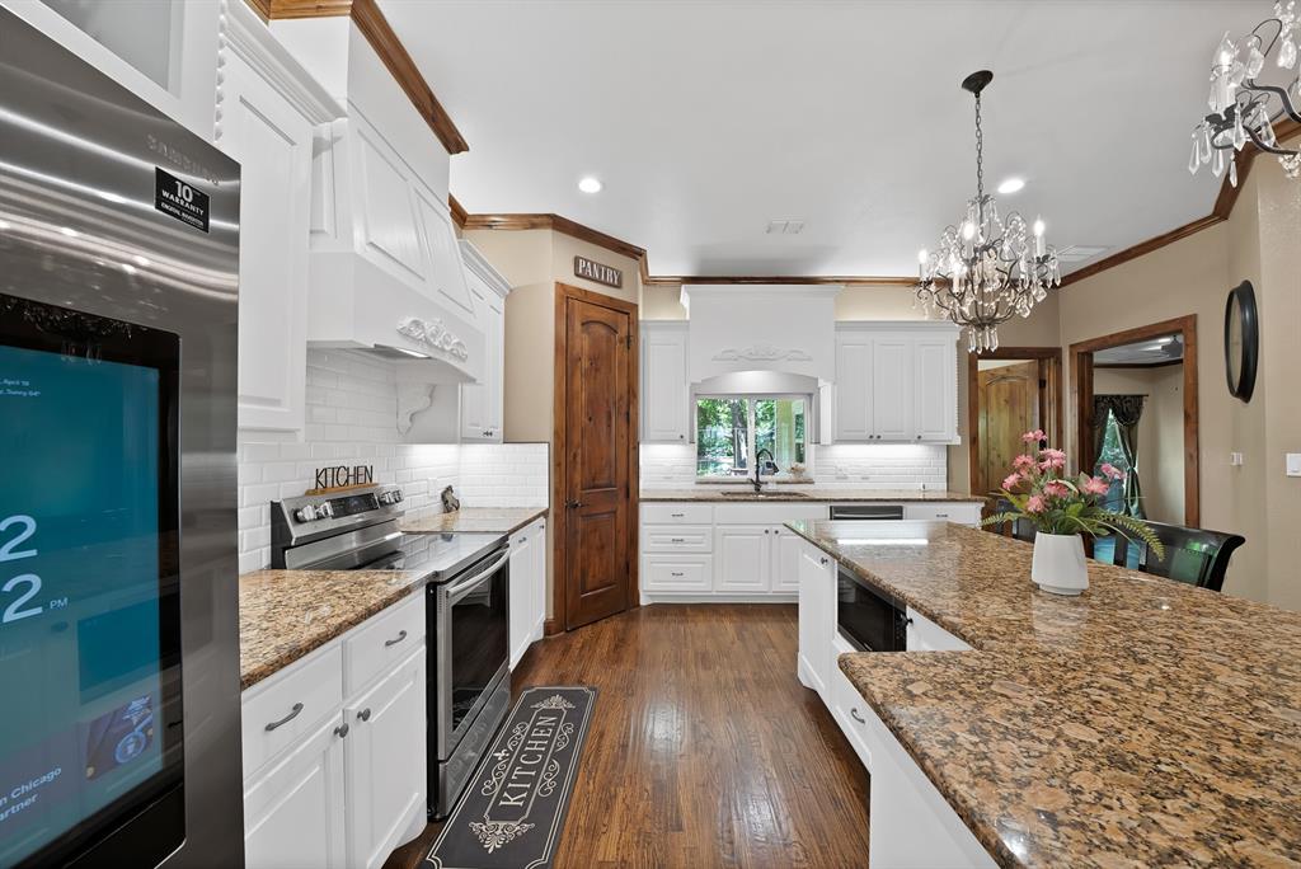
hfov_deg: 112.6
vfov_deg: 90.1
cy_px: 434
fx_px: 434
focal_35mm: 12
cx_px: 650
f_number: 9
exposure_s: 1/2
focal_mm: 12
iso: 640
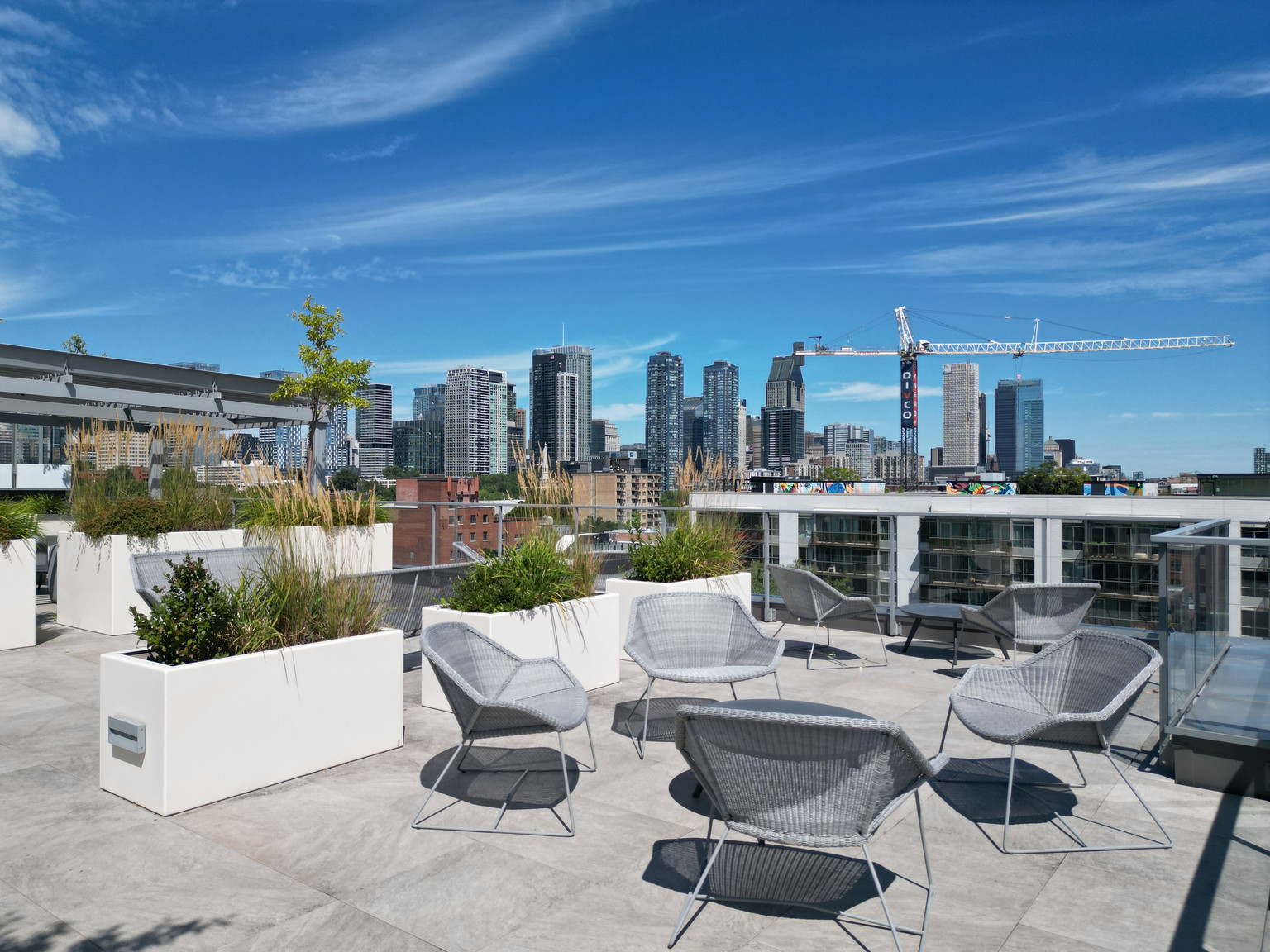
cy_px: 476
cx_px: 635
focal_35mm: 24
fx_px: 881
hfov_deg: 71.6
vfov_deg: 56.8
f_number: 1.7
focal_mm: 6.72
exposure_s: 1/4000
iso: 120
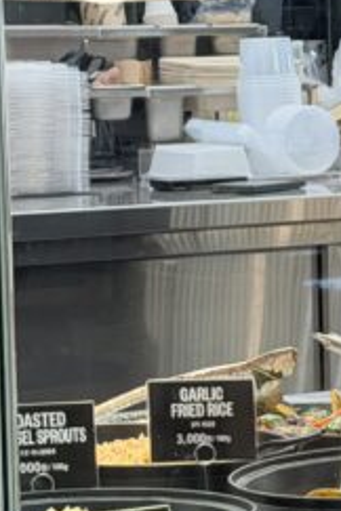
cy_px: 406
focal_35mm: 210
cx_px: 600
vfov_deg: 9.8
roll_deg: +1.1
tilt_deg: -8.8
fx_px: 2984
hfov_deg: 6.4
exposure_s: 1/200
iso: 200
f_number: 1.78
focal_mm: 6.76
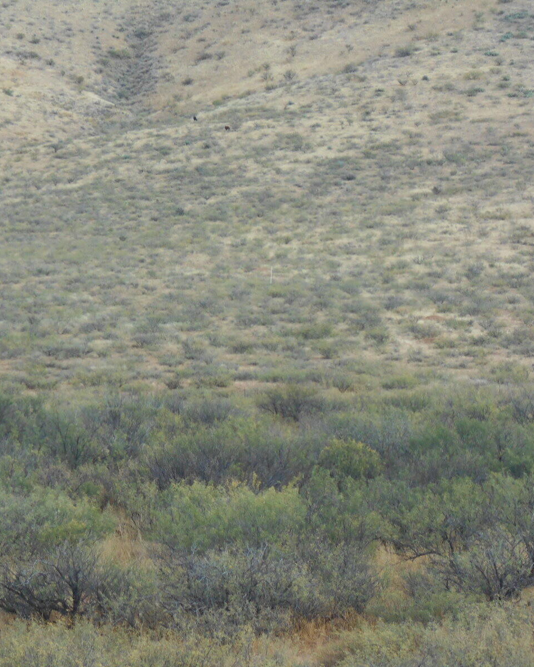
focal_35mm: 170
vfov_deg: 11.4
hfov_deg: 9.1
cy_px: 332
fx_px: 3359
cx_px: 177
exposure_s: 1/60
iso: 180
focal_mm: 23
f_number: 6.5
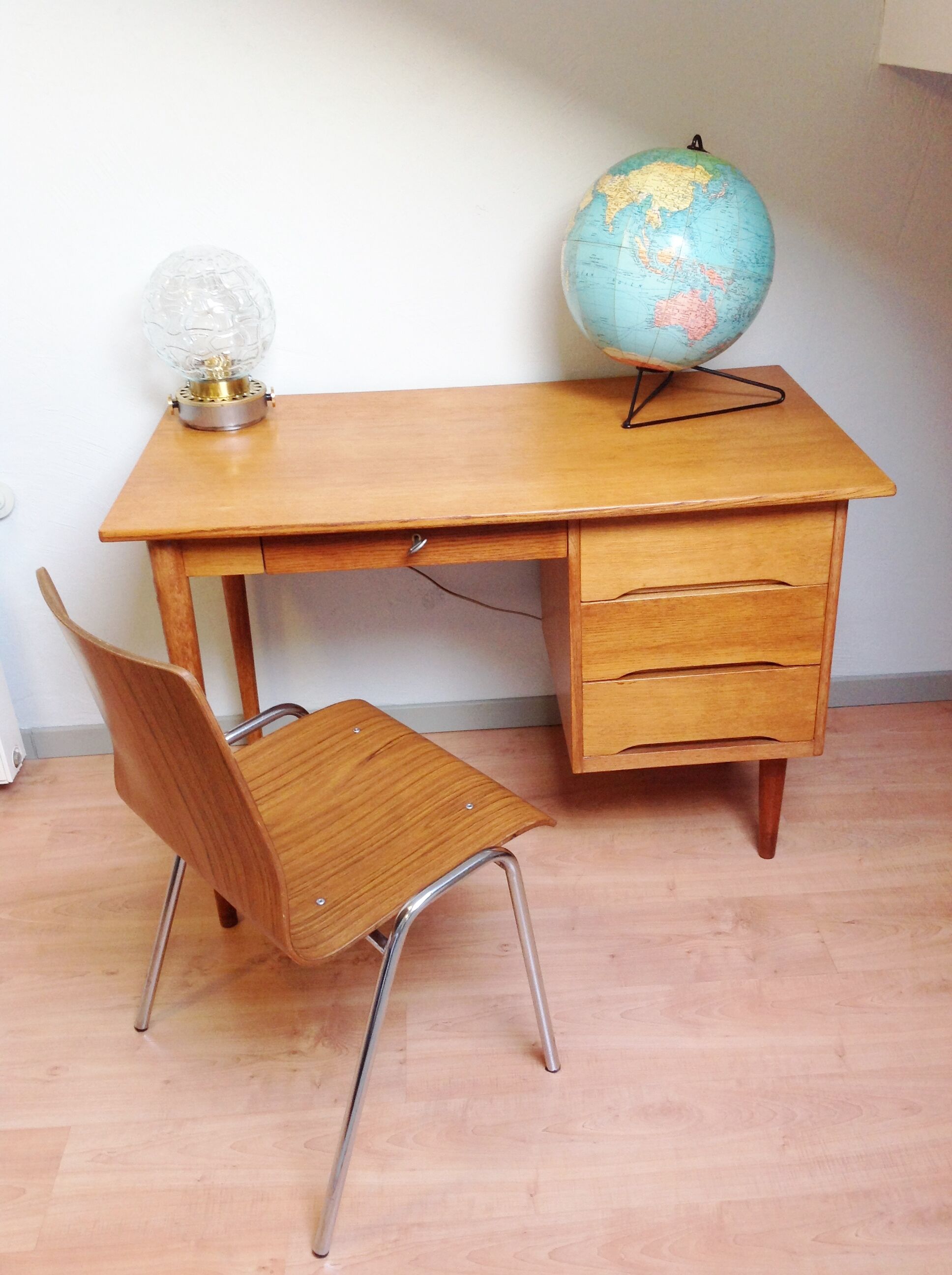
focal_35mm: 35
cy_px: 638
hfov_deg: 40.6
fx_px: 1287
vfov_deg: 52.7
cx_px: 476
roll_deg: +4.0
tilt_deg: -27.9
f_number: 2.4
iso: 80
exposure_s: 1/15
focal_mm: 4.28
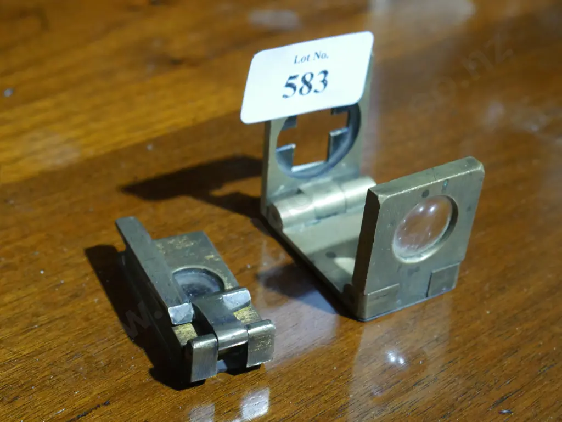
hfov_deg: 29.4
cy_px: 211
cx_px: 281
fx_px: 1072
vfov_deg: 22.3
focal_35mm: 66
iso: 3200
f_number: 6.3
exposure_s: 1/60
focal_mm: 33
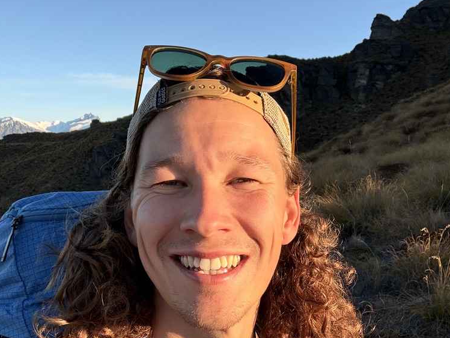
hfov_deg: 45.8
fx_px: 533
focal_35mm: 41
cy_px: 238
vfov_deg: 34.7
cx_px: 227
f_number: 1.9
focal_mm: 2.69
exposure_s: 1/772
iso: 25
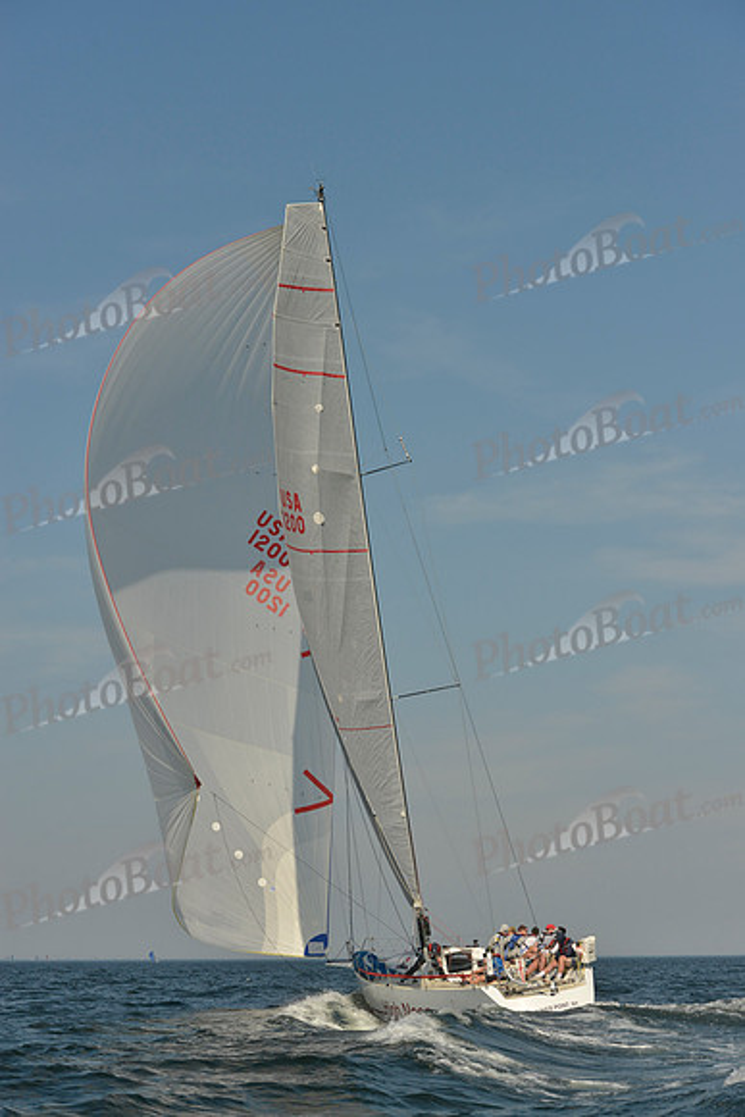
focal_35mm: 70
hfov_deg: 19.5
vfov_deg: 28.8
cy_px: 558
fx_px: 2171
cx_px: 372
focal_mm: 70
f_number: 7.1
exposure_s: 1/1600
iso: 200
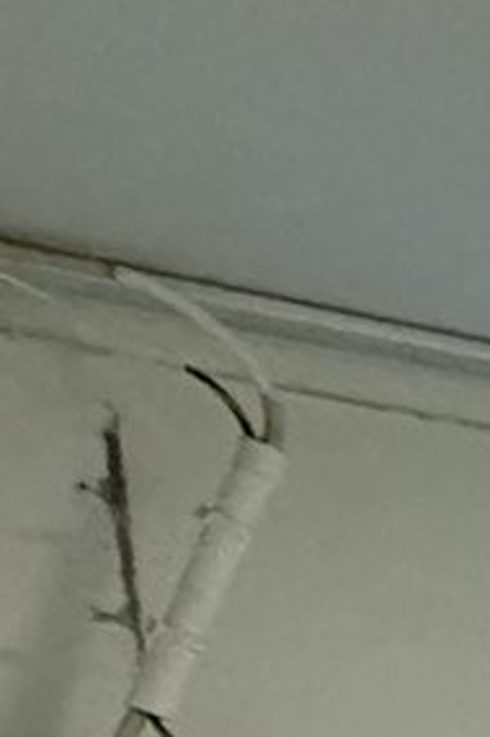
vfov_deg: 15.6
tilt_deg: -10.1
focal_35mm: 102
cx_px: 2362
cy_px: 1500
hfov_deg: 6.6
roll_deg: -0.1
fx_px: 2087
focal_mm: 2.22
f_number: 2.2
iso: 320
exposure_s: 1/70
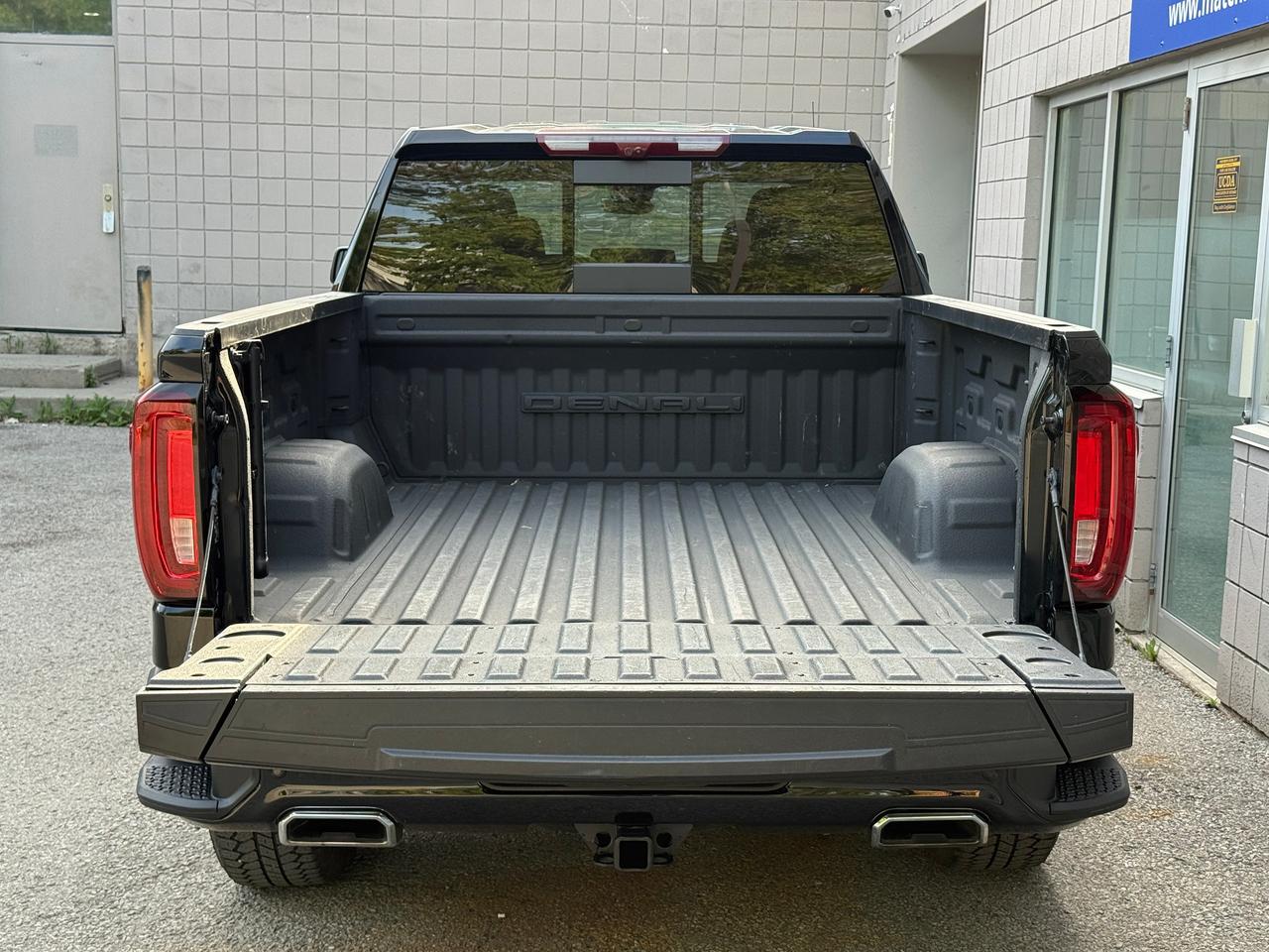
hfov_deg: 39.7
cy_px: 476
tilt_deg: -7.8
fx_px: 1760
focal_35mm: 48
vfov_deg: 30.3
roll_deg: -0.6
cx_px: 634
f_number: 1.78
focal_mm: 6.76
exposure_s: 1/409
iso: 80
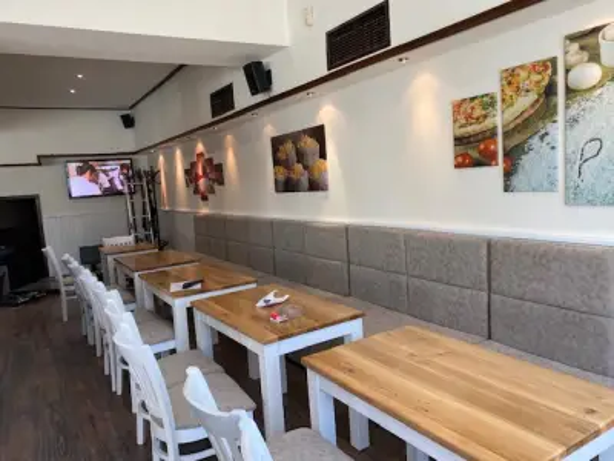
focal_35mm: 26
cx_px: 307
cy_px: 230
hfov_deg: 67.3
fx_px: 461
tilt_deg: -6.0
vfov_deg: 53.1
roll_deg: +4.1
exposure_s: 1/100
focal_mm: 4.25
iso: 100
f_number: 1.8
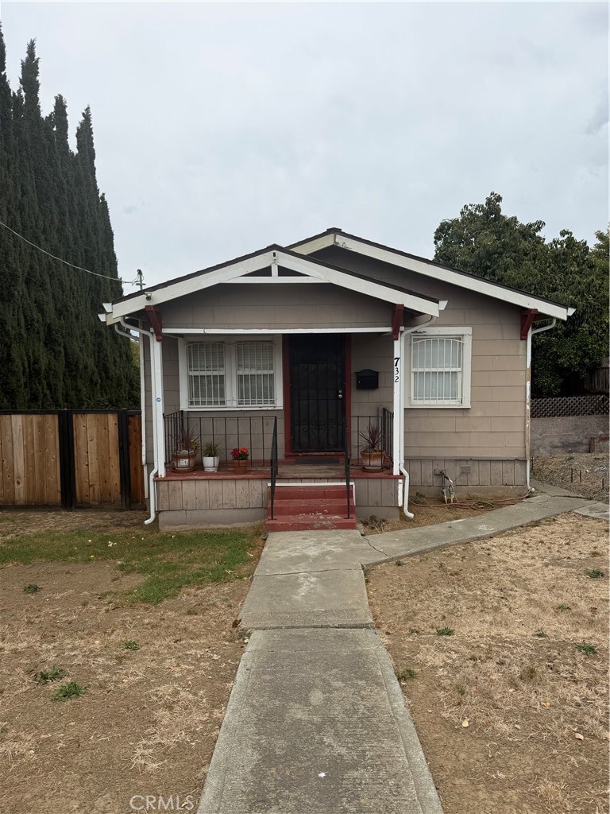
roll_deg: +0.2
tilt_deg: -5.0
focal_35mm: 24
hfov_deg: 56.8
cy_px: 407
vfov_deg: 71.6
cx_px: 305
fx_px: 564
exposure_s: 1/2299
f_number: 1.78
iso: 80
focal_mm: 6.76
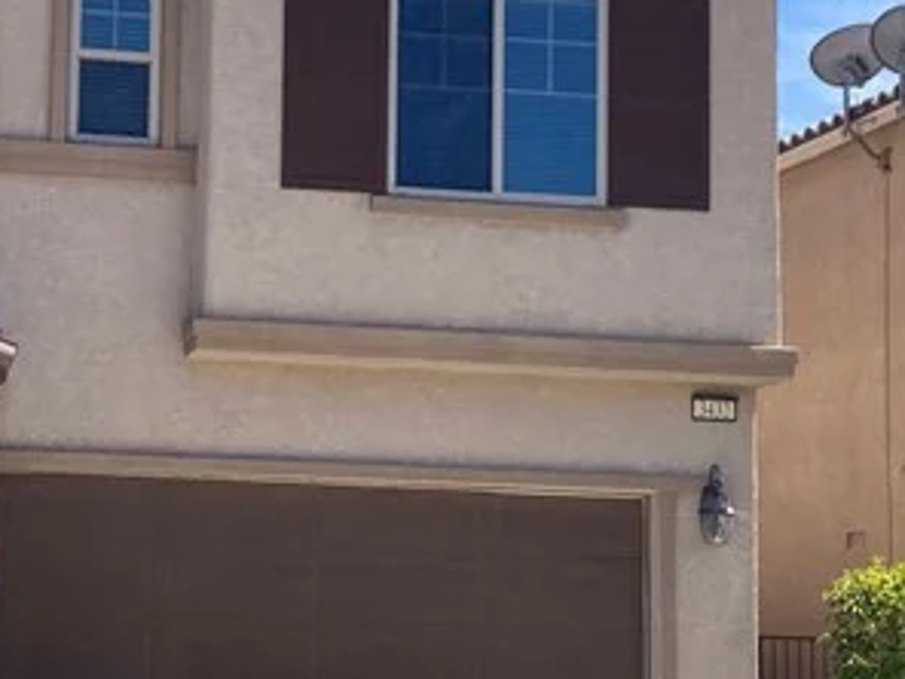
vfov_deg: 15.2
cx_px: 226
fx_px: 2536
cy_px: 315
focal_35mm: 97
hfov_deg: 20.1
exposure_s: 1/1845
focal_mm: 3.99
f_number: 1.8
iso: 20
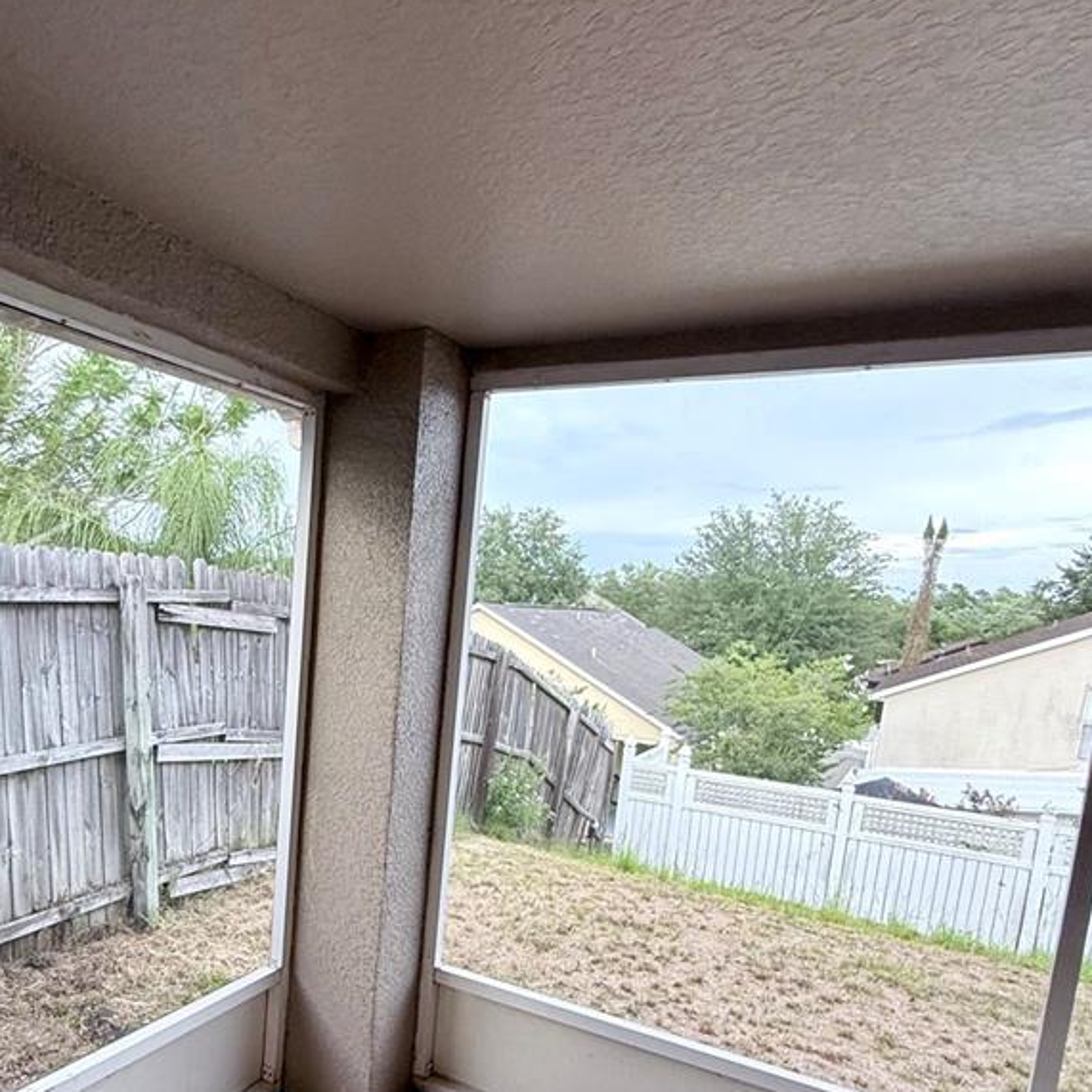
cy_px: 727
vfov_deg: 59.6
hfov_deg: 59.1
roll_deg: -4.4
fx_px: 928
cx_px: 337
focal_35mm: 26
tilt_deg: -7.1
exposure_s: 1/99
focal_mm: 2.22
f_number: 2.2
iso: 100
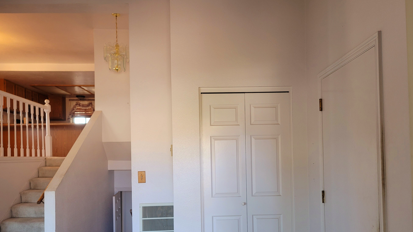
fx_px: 307
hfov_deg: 67.9
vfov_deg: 41.1
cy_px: 150
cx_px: 205
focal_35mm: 28
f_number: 1.8
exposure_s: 1/120
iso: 250
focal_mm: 7
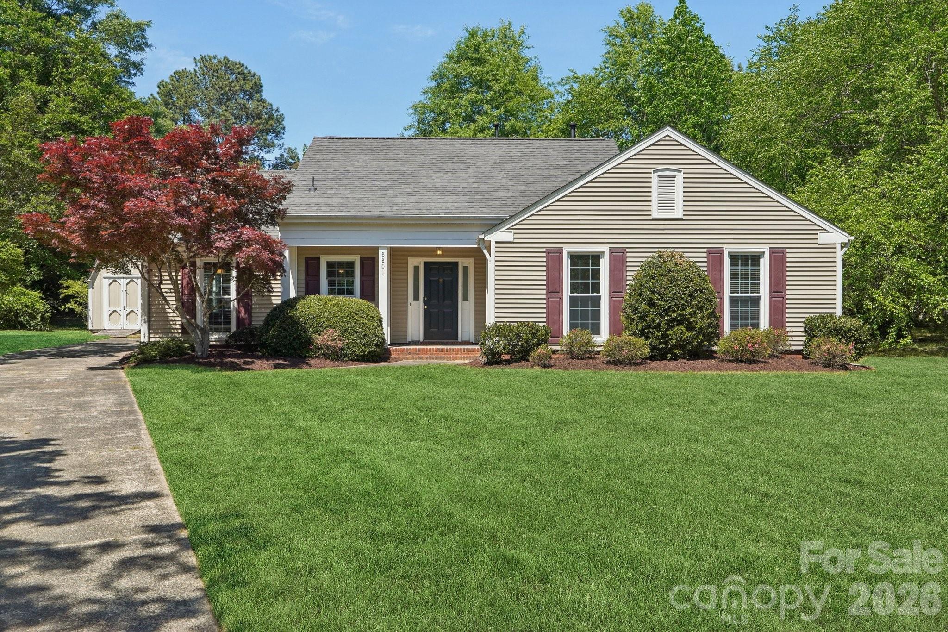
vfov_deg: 43.6
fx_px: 790
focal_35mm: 30
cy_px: 316
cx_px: 474
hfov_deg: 61.9
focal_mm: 20
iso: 100
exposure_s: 1/200
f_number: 8
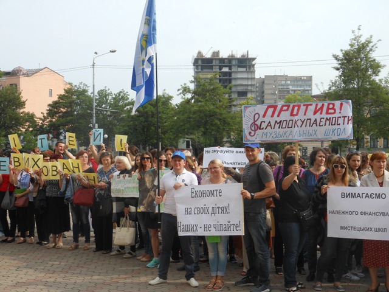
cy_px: 146
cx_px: 194
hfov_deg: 38.2
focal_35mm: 50
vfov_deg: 29.1
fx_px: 562
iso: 80
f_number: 4
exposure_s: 1/400
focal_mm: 8.9
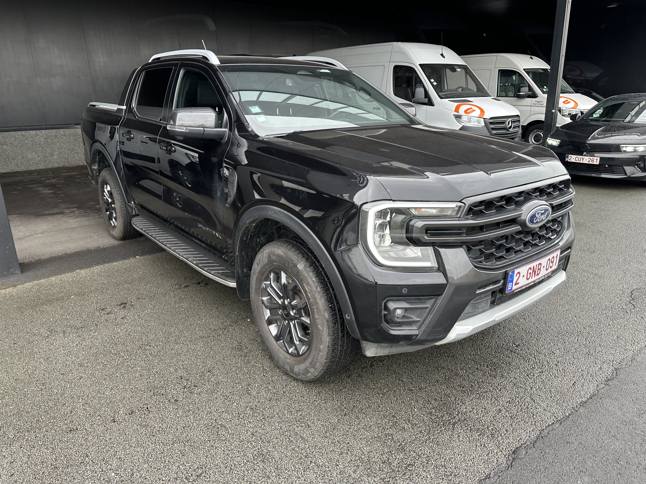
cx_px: 323
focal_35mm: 24
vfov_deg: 56.8
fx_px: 448
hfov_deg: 71.6
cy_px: 242
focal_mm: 6.86
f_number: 1.78
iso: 80
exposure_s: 1/121
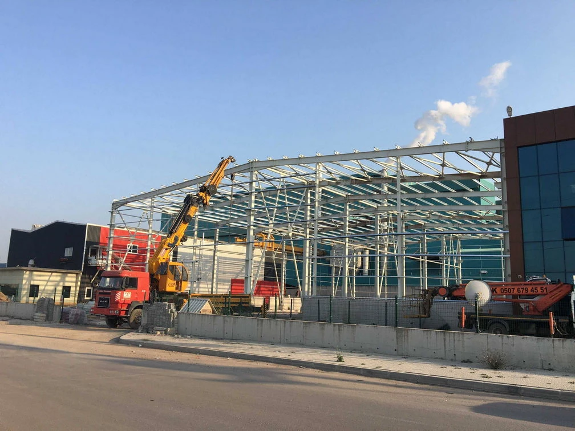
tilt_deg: +12.2
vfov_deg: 48.2
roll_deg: -1.7
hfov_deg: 61.7
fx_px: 482
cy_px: 216
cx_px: 288
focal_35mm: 29
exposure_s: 1/777
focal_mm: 4.15
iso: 25
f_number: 2.2
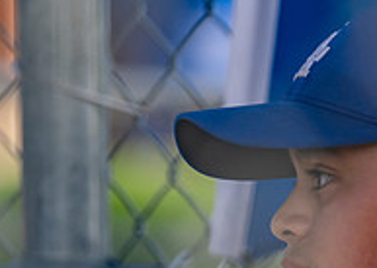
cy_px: 307
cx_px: 364
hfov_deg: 4.2
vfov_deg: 3.0
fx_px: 5097
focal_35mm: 477
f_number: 2.8
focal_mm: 146
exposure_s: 1/2000
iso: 250
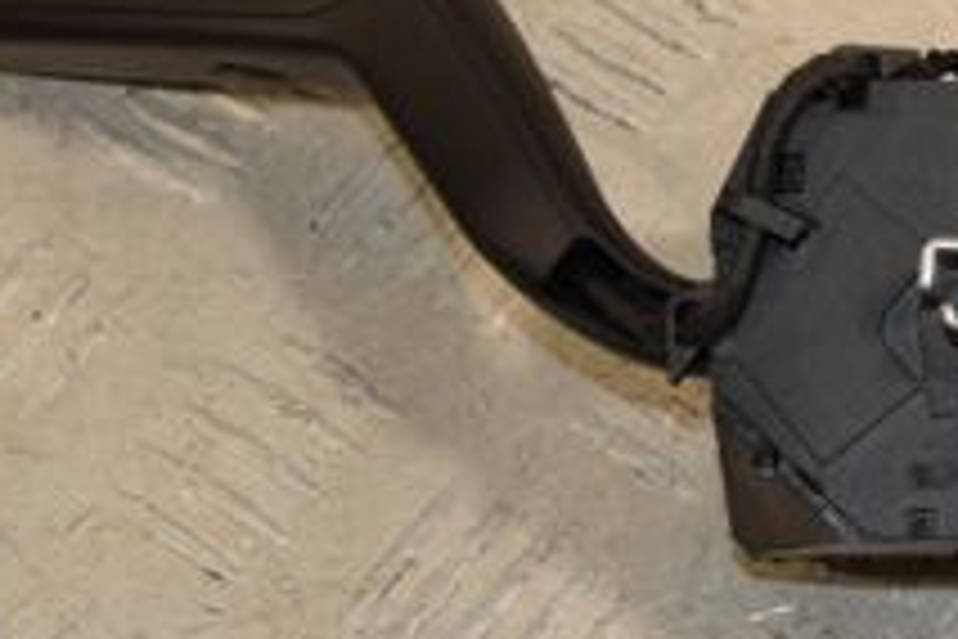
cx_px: 1313
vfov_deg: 8.7
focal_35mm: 158
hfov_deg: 12.6
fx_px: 4191
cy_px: 189
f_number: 8
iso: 800
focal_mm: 35
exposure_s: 1/200
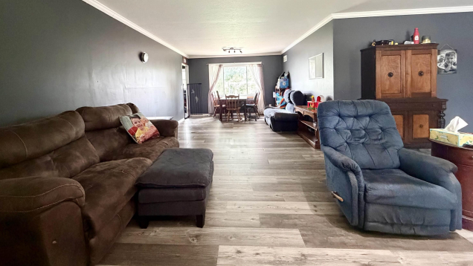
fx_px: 201
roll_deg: +1.9
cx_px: 226
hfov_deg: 99.3
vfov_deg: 65.7
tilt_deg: -2.2
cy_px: 93
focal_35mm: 16
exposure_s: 1/60
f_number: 2.2
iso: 800
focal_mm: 2.22
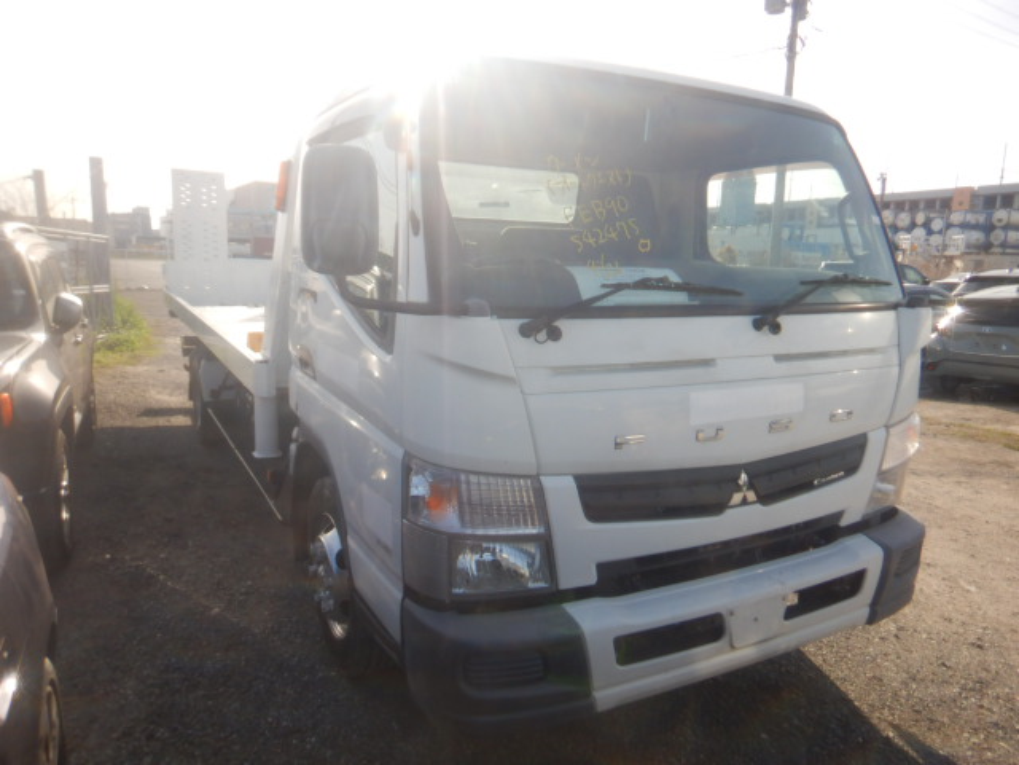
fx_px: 706
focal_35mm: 24
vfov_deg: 56.8
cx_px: 510
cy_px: 382
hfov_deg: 71.6
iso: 125
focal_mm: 4.3
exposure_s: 1/250
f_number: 2.8
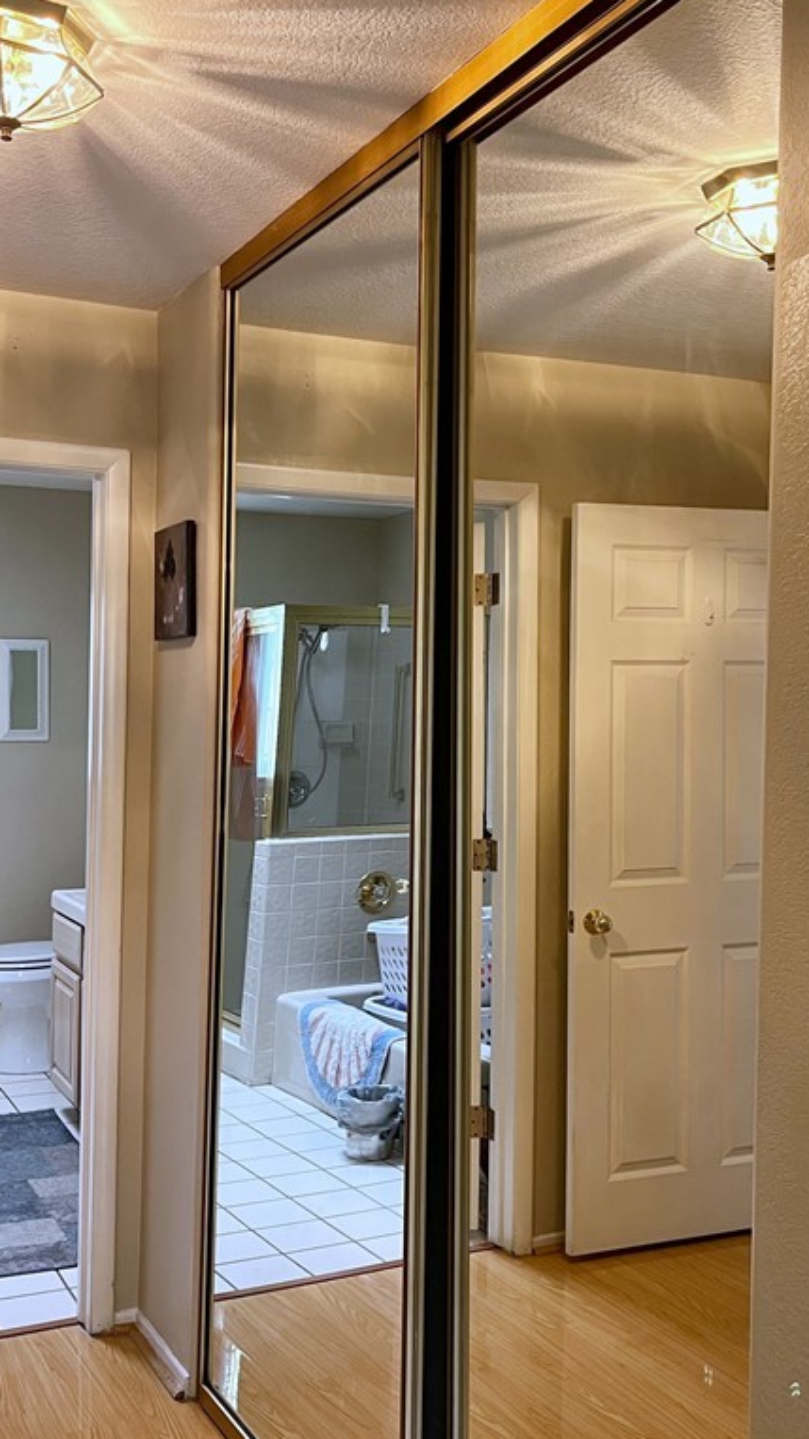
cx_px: 379
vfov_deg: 52.8
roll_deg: -1.2
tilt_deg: -0.6
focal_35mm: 38
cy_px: 717
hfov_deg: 31.2
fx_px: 1450
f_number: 1.6
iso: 320
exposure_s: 1/60
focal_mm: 5.1
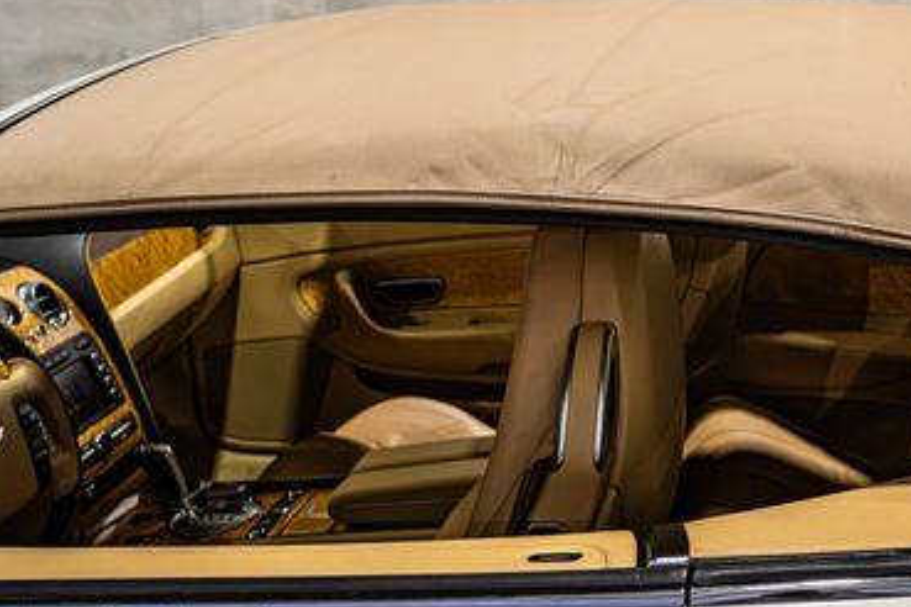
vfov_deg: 25.8
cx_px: 748
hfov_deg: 36.7
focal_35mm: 52
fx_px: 1316
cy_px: 194
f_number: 4
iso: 1250
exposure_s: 1/80
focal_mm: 30
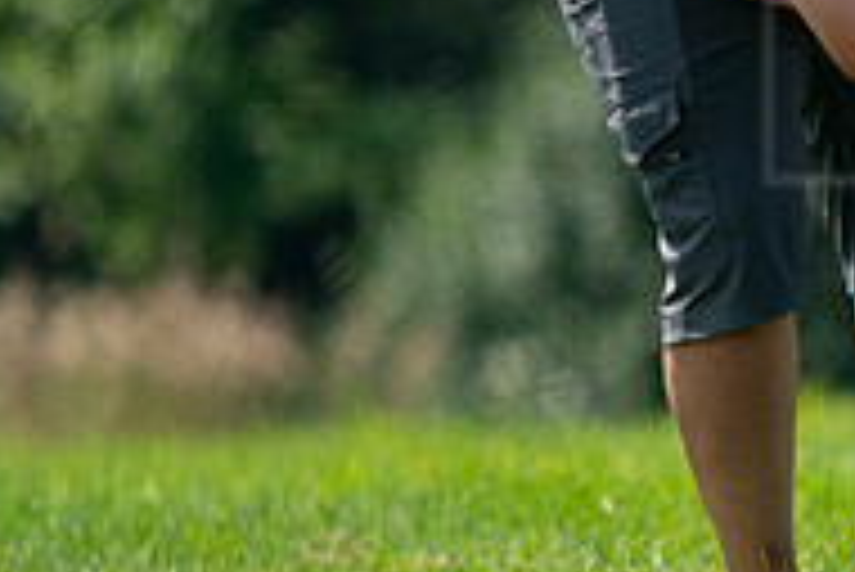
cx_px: 1192
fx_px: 33536
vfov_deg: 1.0
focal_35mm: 1411
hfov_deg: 1.5
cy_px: 115
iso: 1250
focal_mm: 463
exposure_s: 1/4000
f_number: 6.3
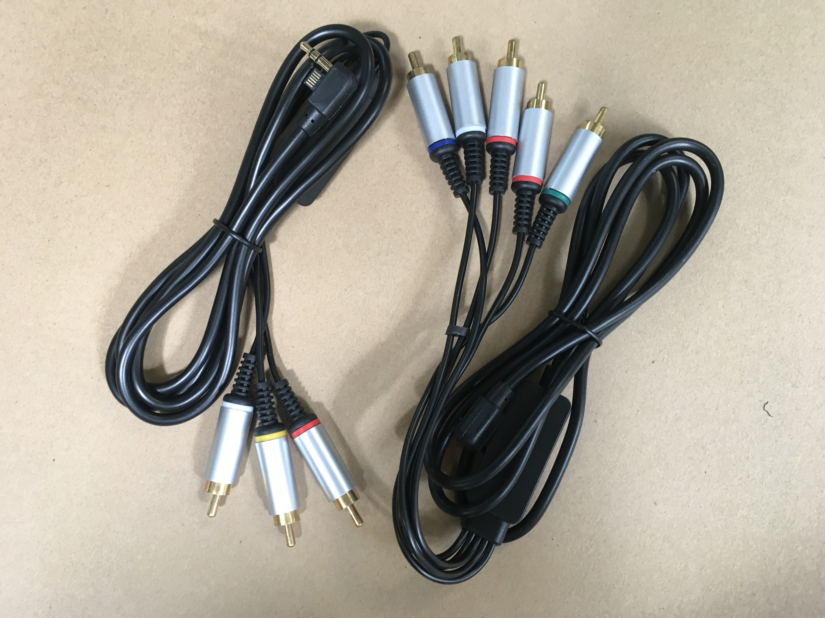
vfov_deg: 48.2
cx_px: 412
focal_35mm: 29
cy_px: 309
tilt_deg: -82.4
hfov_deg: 61.7
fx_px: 691
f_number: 2.2
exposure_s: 1/33
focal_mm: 4.15
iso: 100
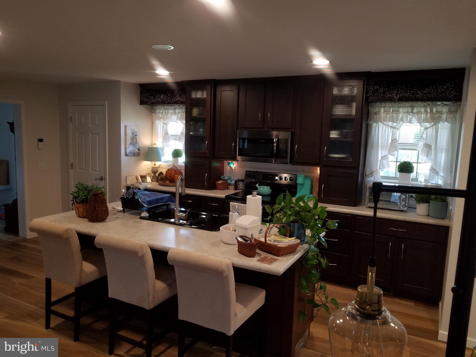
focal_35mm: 26
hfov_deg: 67.3
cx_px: 238
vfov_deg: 53.1
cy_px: 178
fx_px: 358
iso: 100
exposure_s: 1/60
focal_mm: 4.2
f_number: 1.7
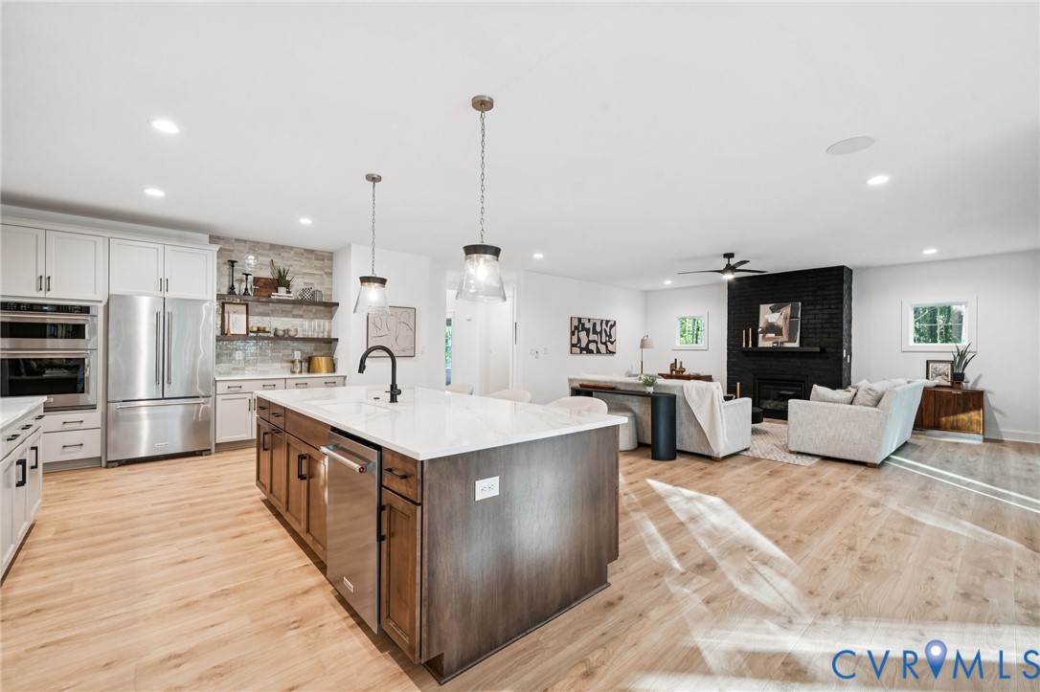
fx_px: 404
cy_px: 346
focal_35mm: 14
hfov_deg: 104.3
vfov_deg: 81.2
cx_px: 520
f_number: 8
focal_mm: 14
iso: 200
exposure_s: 1/6
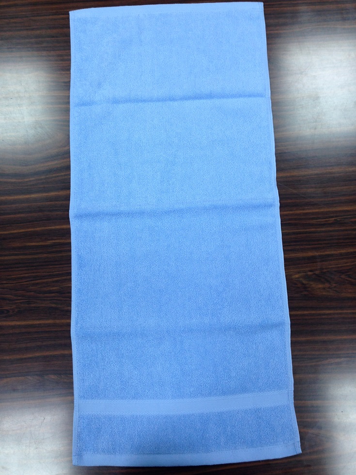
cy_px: 238
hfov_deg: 42.9
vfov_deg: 55.4
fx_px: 453
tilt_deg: -78.6
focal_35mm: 33
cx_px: 178
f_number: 2.4
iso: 50
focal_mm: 4.12
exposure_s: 1/24
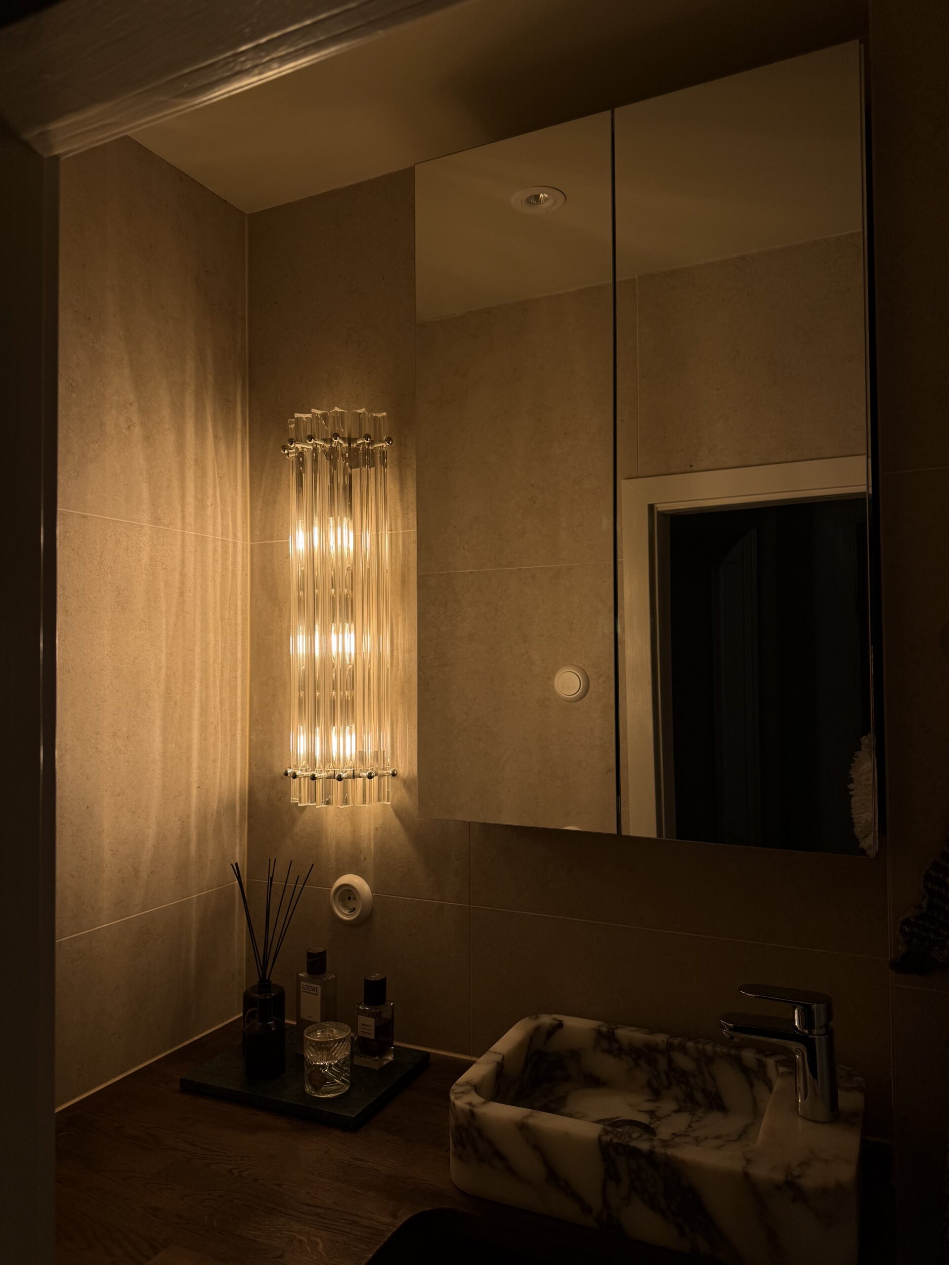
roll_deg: -0.5
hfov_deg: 56.8
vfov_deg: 71.6
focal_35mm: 24
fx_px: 877
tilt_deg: +1.6
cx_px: 474
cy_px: 632
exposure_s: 1/121
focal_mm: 6.76
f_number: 1.78
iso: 64
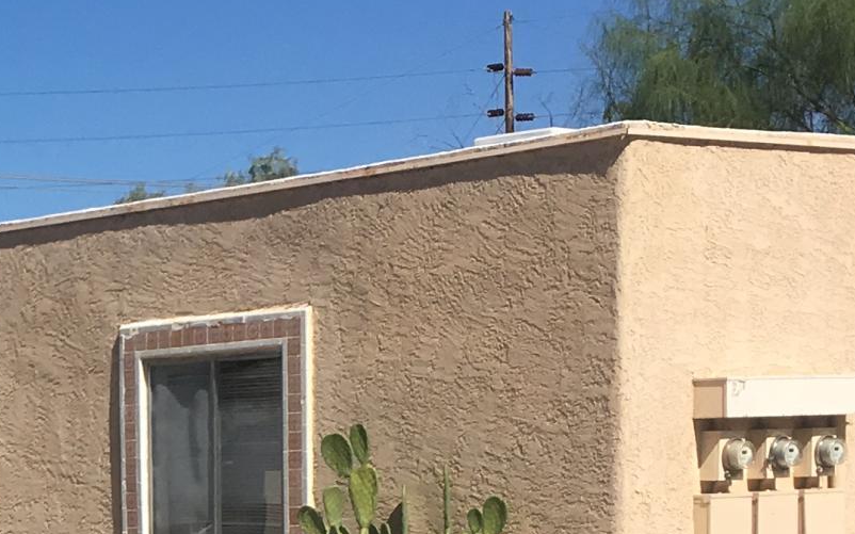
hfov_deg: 17.0
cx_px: -293
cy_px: 713
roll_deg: +0.8
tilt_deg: -5.5
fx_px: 2679
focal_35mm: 115
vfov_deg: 11.1
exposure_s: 1/2747
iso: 25
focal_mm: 4.15
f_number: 2.2
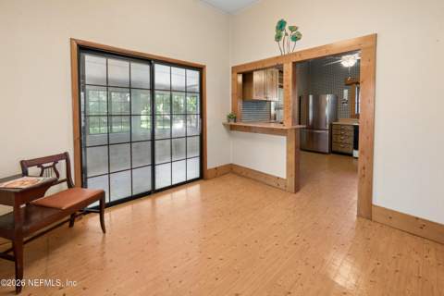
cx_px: 222
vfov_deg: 81.2
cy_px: 148
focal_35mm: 14
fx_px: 173
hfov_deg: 104.3
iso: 400
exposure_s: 1/10
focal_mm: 14
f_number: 8
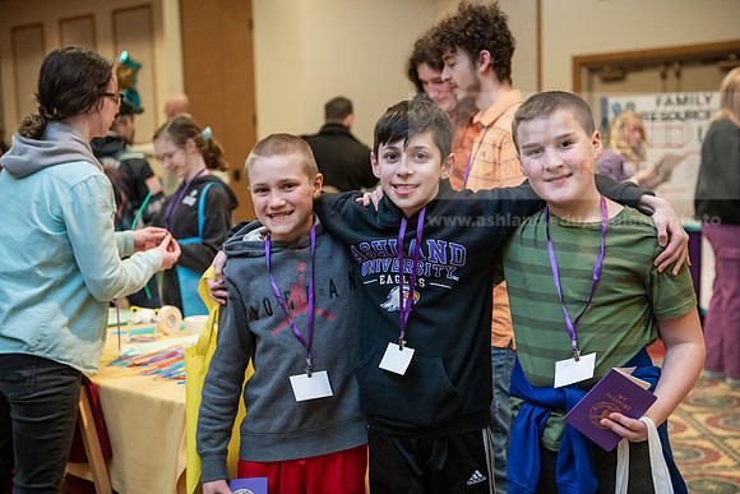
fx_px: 1131
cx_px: 370
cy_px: 247
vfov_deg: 24.6
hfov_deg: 36.2
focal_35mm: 55
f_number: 3.2
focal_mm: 55
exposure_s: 1/200
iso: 2000
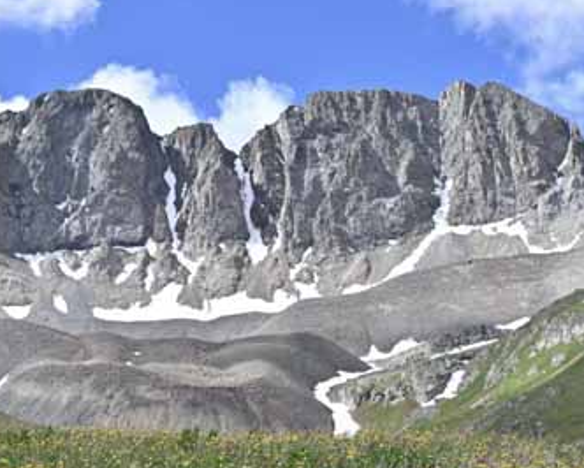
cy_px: 391
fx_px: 1799
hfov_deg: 18.4
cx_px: 206
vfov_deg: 14.7
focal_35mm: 104
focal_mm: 46
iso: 64
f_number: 11
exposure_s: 1/80
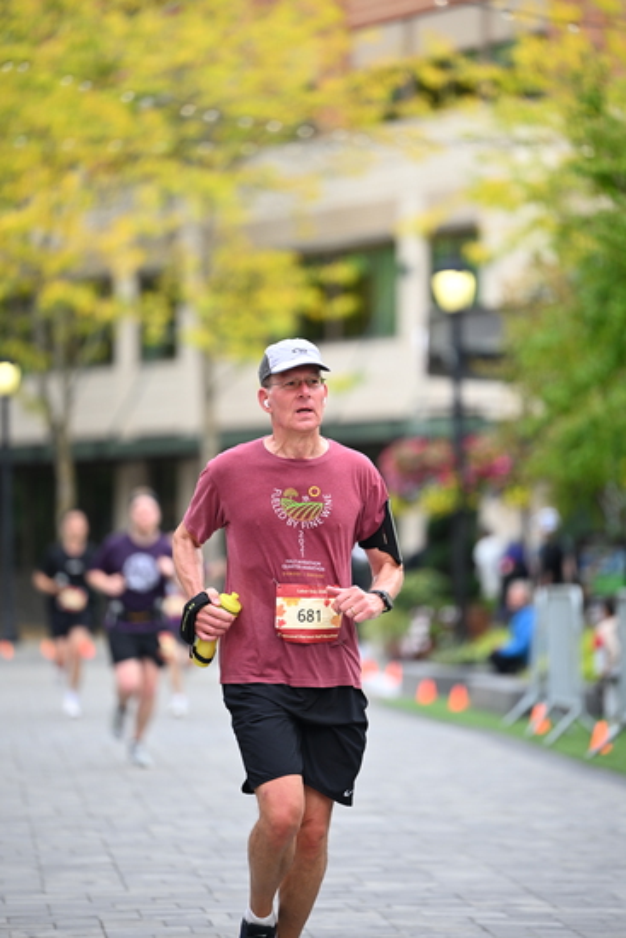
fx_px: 4692
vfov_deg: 11.4
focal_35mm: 180
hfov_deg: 7.6
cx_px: 313
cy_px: 469
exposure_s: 1/1250
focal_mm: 180
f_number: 2.8
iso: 640
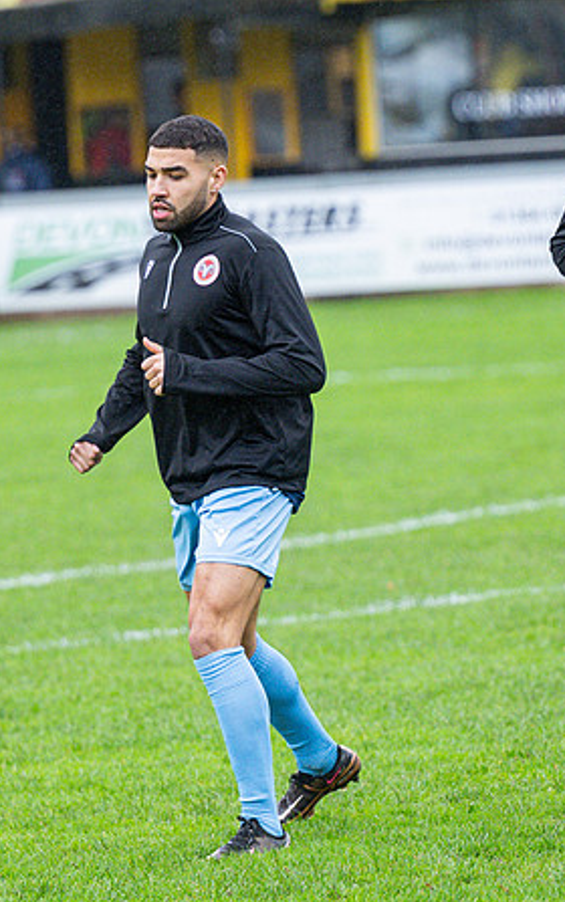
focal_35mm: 385
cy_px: 491
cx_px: 322
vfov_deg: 5.5
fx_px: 9470
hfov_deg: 3.4
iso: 800
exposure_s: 1/1000
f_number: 2.8
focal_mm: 150
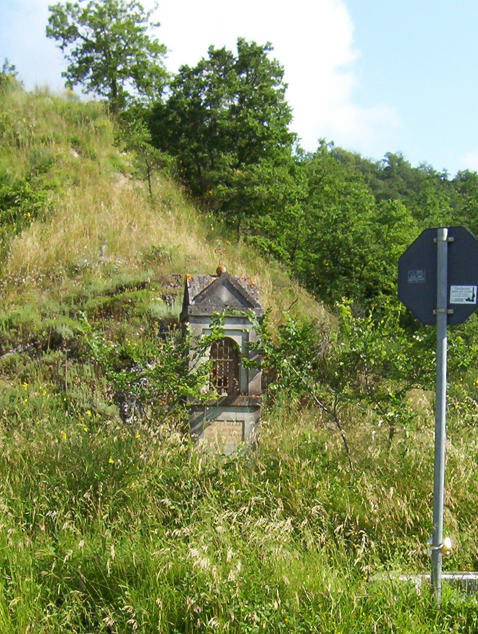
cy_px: 456
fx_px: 953
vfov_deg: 36.1
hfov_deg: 28.1
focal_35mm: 52
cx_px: 257
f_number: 5.24
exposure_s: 1/417
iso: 100
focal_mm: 5.54
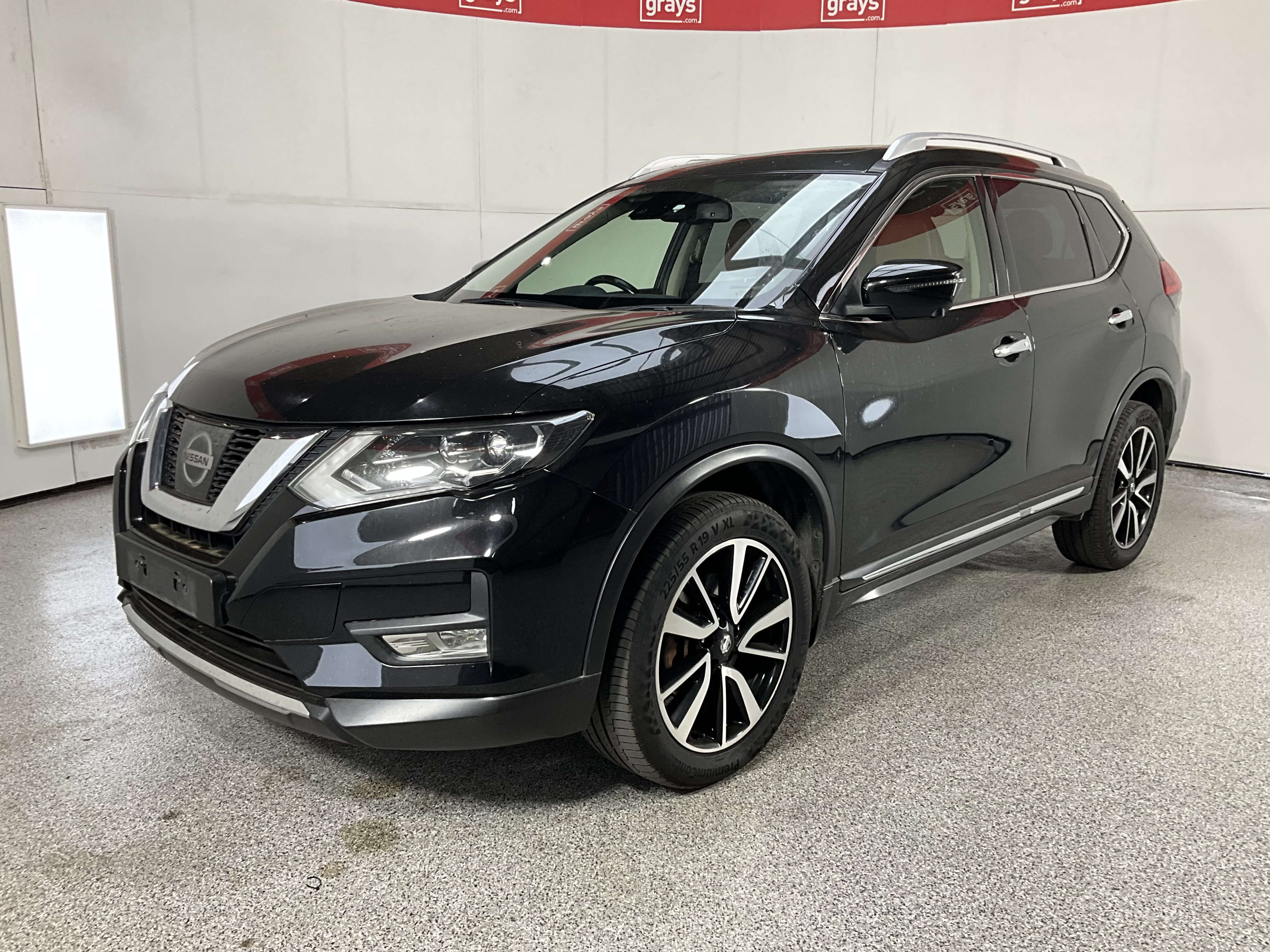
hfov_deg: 61.7
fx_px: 1064
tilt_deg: -11.0
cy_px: 476
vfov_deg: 48.2
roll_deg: -0.6
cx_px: 635
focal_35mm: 29
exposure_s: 1/100
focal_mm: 3
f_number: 1.8
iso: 32
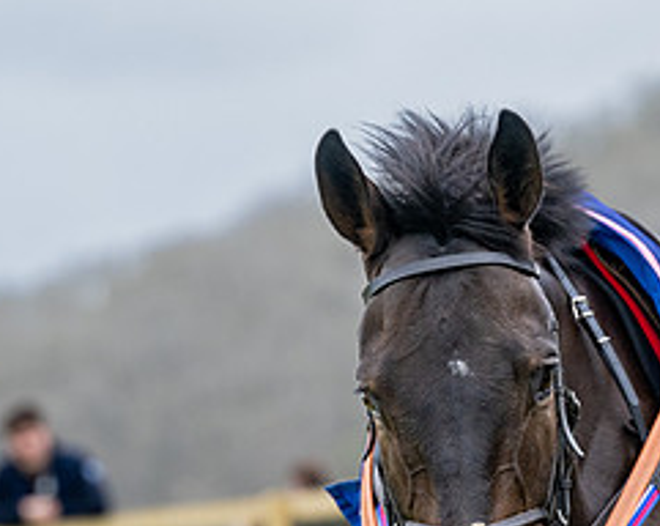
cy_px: 410
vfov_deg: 2.9
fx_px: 10277
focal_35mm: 527
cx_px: 721
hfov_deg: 3.7
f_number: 5
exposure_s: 1/800
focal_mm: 175
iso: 400
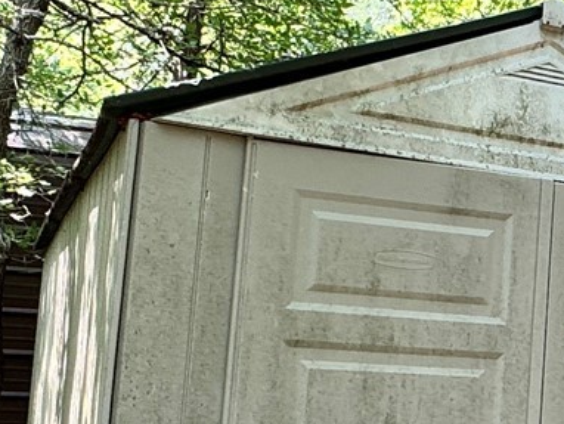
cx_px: 701
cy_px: 275
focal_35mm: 75
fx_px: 1223
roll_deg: -3.2
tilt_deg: +6.3
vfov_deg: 19.6
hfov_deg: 23.4
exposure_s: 1/178
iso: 40
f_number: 2.2
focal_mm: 2.22
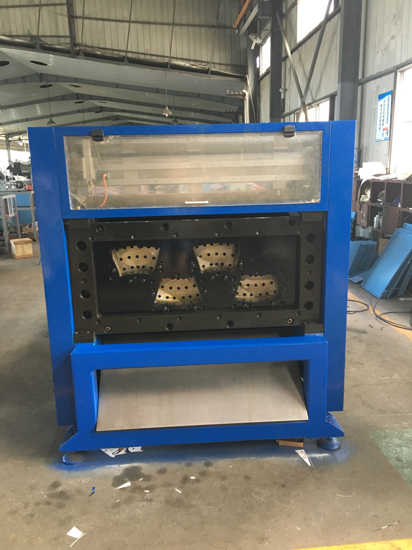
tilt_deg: -11.8
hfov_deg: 48.2
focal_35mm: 29
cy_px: 275
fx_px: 460
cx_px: 206
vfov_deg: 61.7
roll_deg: +0.5
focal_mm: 4.15
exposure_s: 1/25
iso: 200
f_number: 2.2
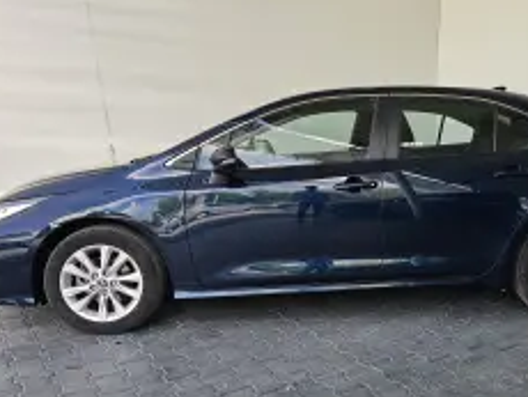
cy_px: 213
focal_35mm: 36
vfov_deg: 39.7
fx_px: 550
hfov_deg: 50.4
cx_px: 351
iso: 25
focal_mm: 6.3
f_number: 1.7
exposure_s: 1/190
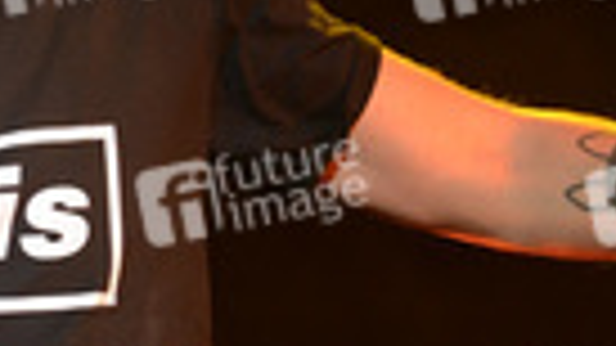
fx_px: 7039
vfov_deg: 2.8
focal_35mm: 431
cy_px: 81
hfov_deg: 5.0
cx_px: 133
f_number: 3.5
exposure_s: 1/320
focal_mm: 125
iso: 3200
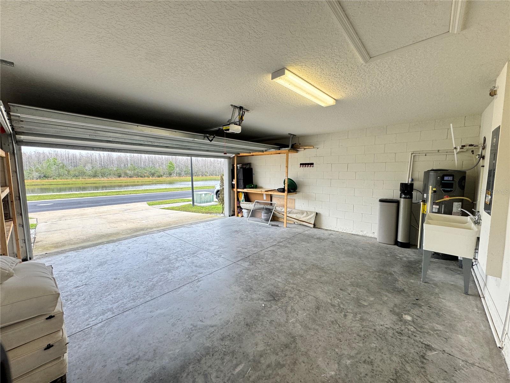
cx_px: 255
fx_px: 206
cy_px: 192
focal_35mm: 14
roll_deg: -0.7
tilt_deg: -5.8
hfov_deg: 102.1
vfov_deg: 85.7
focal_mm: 2.22
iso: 160
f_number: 2.2
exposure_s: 1/120
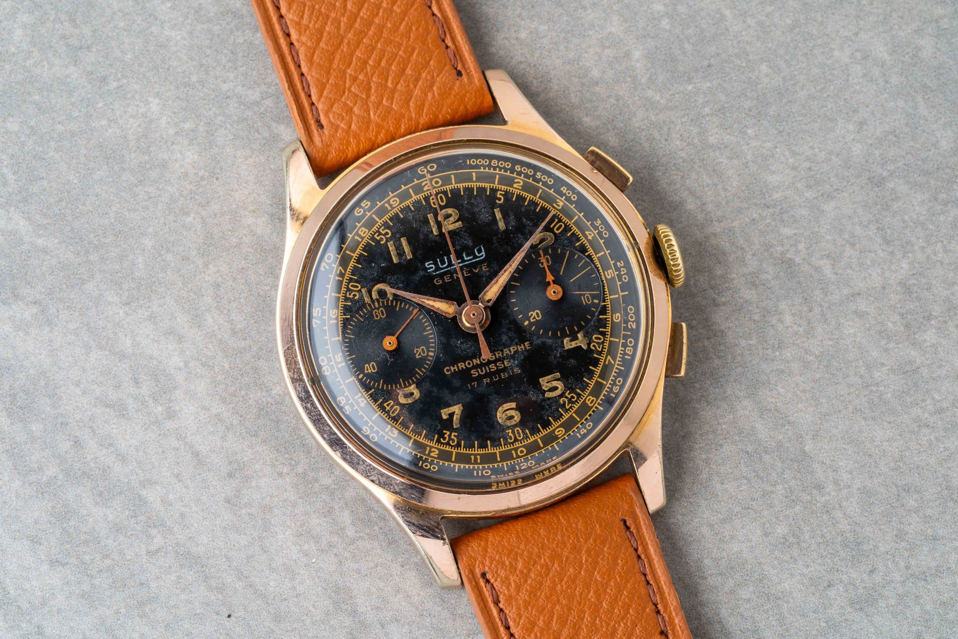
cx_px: 477
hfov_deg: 18.9
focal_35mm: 108
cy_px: 295
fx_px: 2874
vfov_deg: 12.7
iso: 100
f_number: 16
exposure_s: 1/160
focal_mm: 100
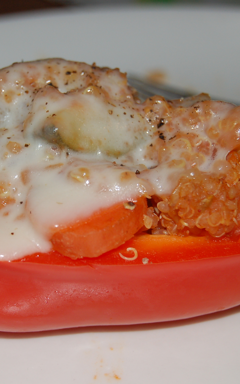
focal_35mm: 104
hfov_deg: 12.6
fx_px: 1086
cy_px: 192
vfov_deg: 20.1
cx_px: 54
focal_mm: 45
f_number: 5.3
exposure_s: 1/100
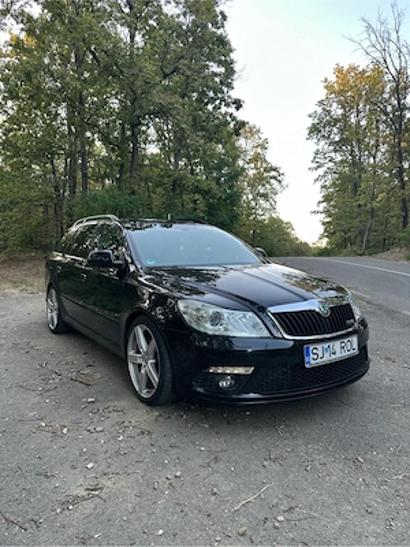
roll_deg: -1.0
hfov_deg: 56.8
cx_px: 205
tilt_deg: -1.2
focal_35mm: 24
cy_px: 274
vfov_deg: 71.6
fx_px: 379
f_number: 1.78
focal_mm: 6.86
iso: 64
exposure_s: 1/77
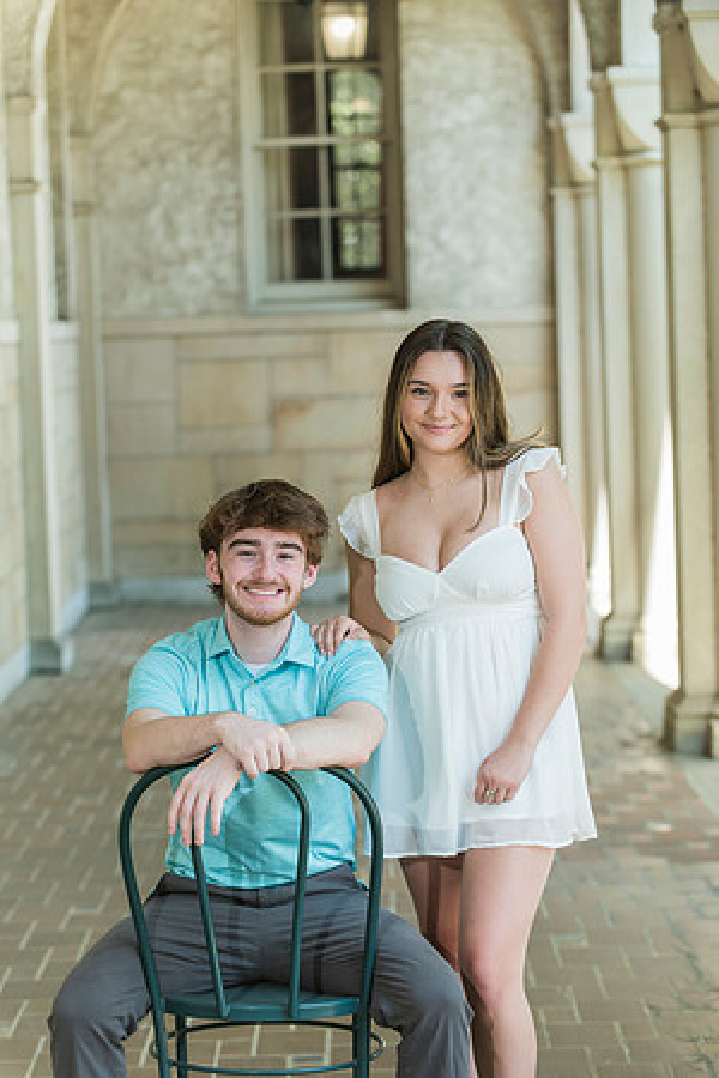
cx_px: 360
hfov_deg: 13.4
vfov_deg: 20.0
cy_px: 539
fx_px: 3056
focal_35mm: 102
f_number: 4
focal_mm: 102
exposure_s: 1/200
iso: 320
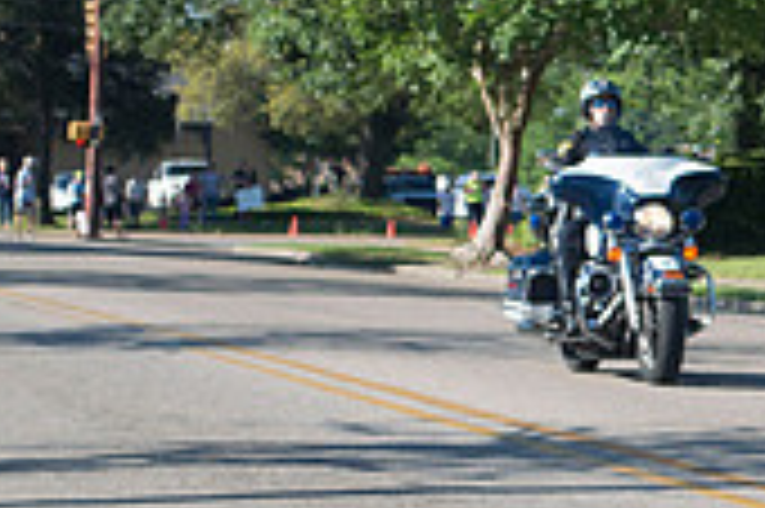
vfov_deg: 5.6
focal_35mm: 245
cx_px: 1017
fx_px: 5201
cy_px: 234
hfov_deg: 8.3
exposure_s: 1/800
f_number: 5.6
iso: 400
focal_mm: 48
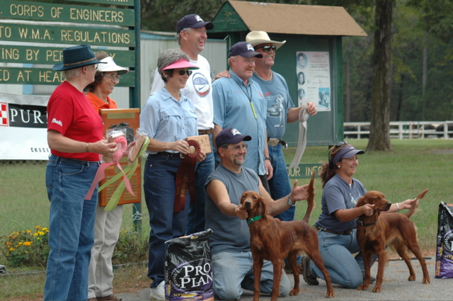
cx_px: 226
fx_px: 1546
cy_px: 150
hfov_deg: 16.7
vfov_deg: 11.1
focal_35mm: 123
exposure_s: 1/125
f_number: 5.6
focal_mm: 82
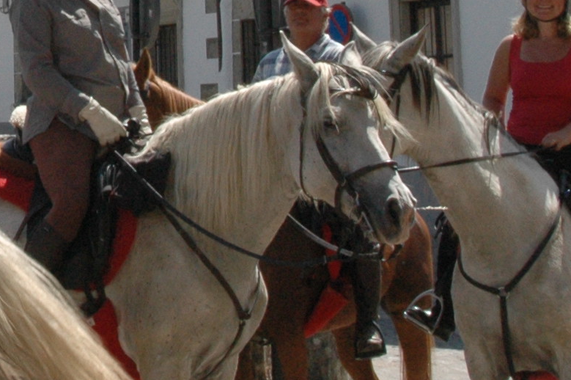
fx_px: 2203
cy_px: -176
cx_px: -238
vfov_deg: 9.6
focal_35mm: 139
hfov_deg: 14.0
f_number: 22
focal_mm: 24
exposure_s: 1/100
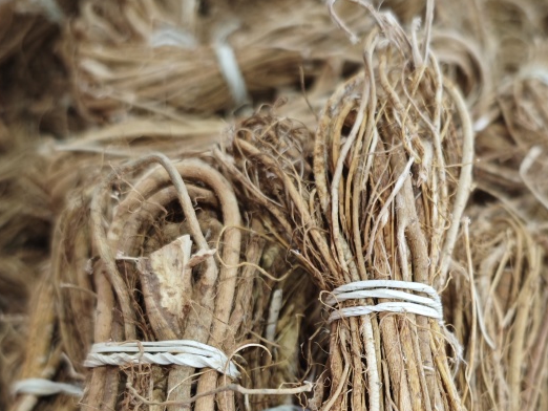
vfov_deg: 29.7
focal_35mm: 47
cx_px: 345
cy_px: 364
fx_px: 744
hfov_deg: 40.1
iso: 320
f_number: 1.42
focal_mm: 6.68
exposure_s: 1/60.8
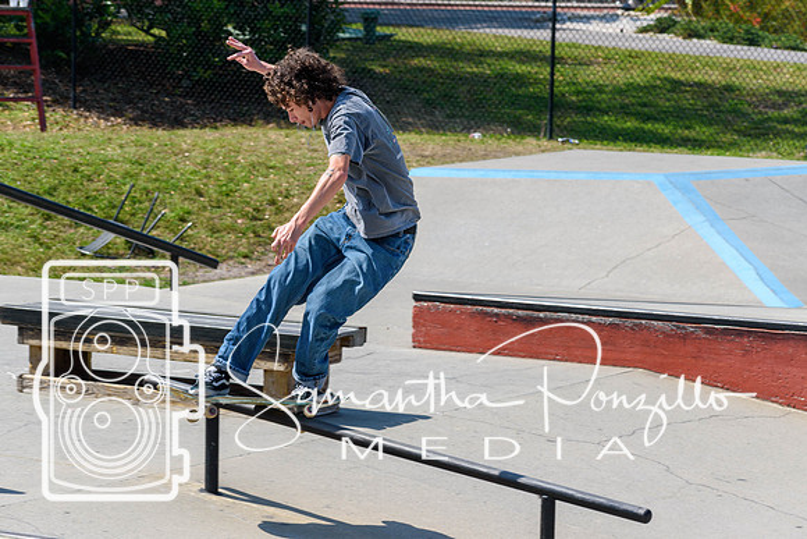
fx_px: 3901
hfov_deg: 11.8
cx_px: 404
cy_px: 270
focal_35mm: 174
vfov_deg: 7.9
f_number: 7.1
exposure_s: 1/1000
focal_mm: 116
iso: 200
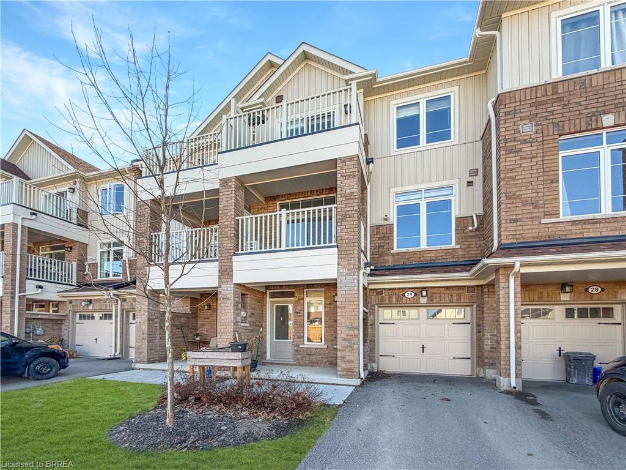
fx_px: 253
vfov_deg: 85.7
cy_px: 235
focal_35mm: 14
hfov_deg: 102.1
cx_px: 313
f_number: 2.2
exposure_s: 1/419
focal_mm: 2.22
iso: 64
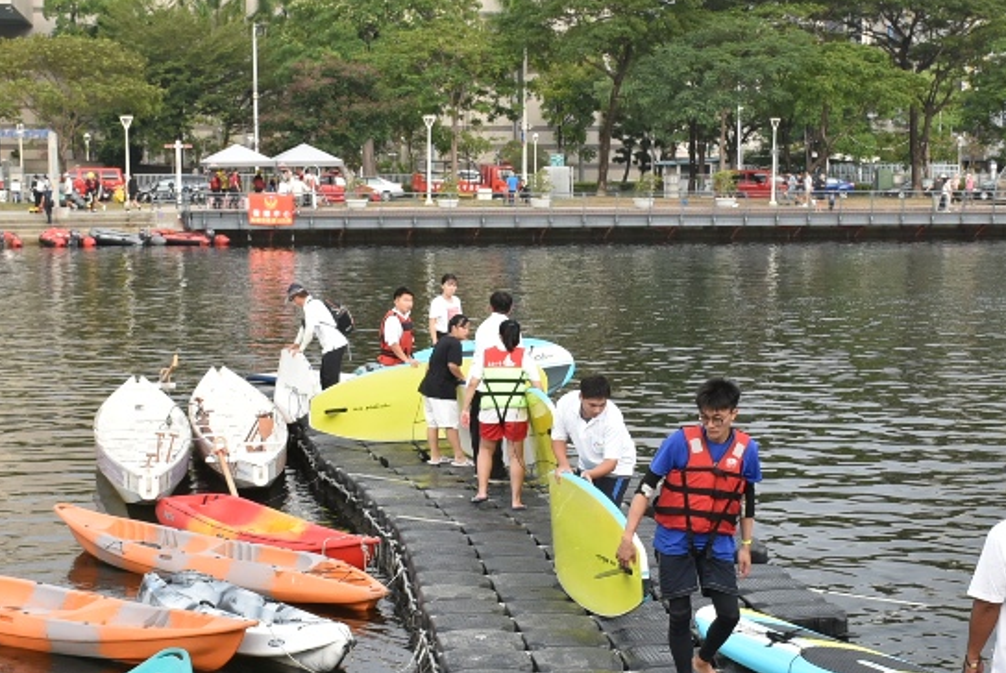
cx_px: 546
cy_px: 429
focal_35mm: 75
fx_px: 2098
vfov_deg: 18.2
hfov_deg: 27.0
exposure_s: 1/200
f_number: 7.1
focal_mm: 26
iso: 400
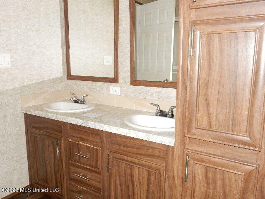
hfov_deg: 60.0
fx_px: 230
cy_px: 100
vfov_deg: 46.8
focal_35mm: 30
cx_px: 132
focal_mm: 5.4
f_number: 4
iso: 450
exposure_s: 1/30
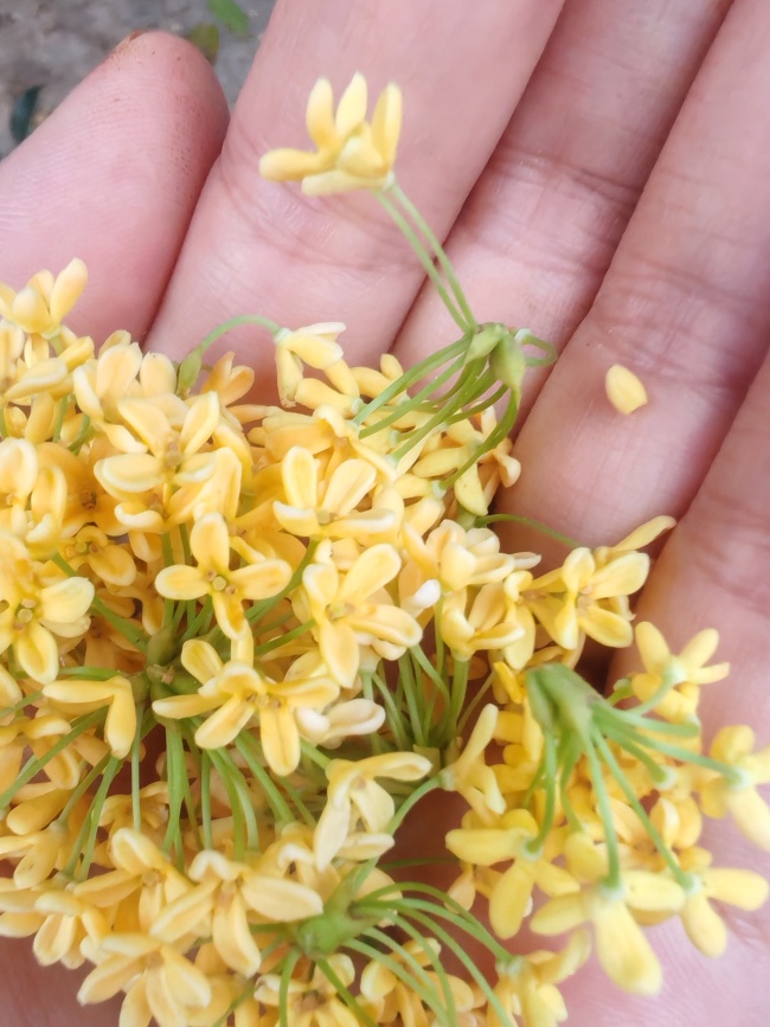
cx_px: 332
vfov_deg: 56.7
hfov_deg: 44.0
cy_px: 574
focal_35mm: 32
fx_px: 949
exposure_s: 1/100
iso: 200
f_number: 2.2
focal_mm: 1.96
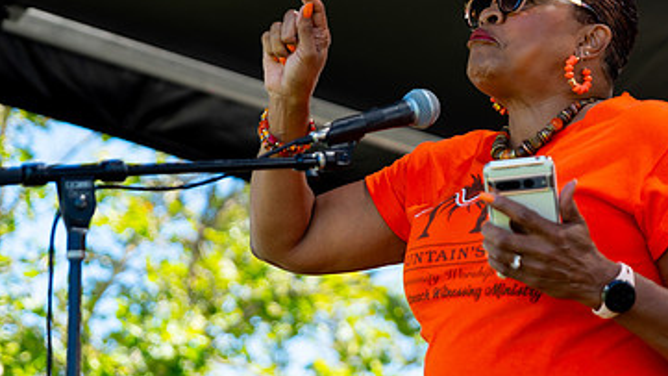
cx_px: 411
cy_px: 158
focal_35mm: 118
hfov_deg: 18.1
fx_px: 2090
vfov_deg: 10.3
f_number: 2.8
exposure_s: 1/1250
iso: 160
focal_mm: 70
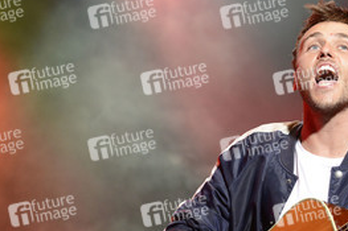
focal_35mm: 180
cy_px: 178
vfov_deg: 7.6
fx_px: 1739
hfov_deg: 11.4
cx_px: 272
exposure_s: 1/320
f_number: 5.6
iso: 3200
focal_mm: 105
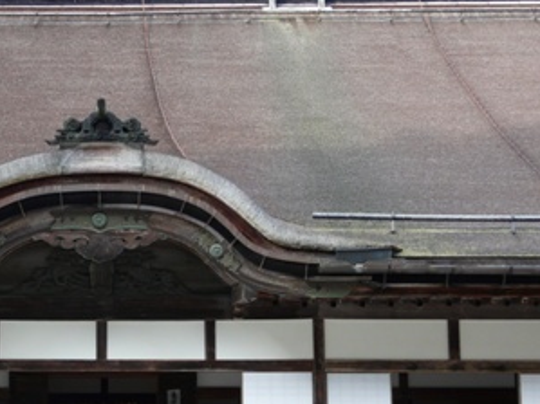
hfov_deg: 23.7
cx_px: 83
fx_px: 1263
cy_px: 298
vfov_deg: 18.1
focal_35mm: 81
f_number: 3.2
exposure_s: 1/100
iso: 100
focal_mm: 6.8
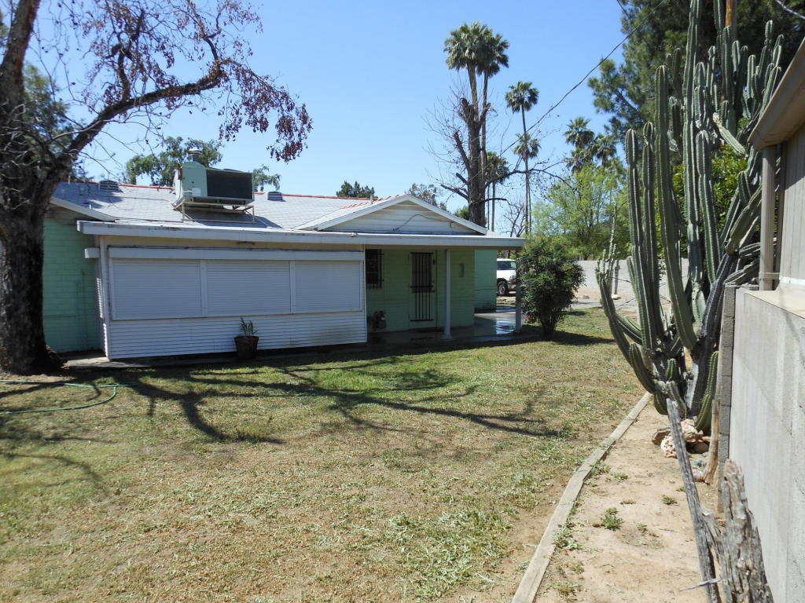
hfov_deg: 69.4
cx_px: 402
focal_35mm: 25
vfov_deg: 54.9
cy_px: 302
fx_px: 581
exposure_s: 1/800
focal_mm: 4.5
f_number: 3.2
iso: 80
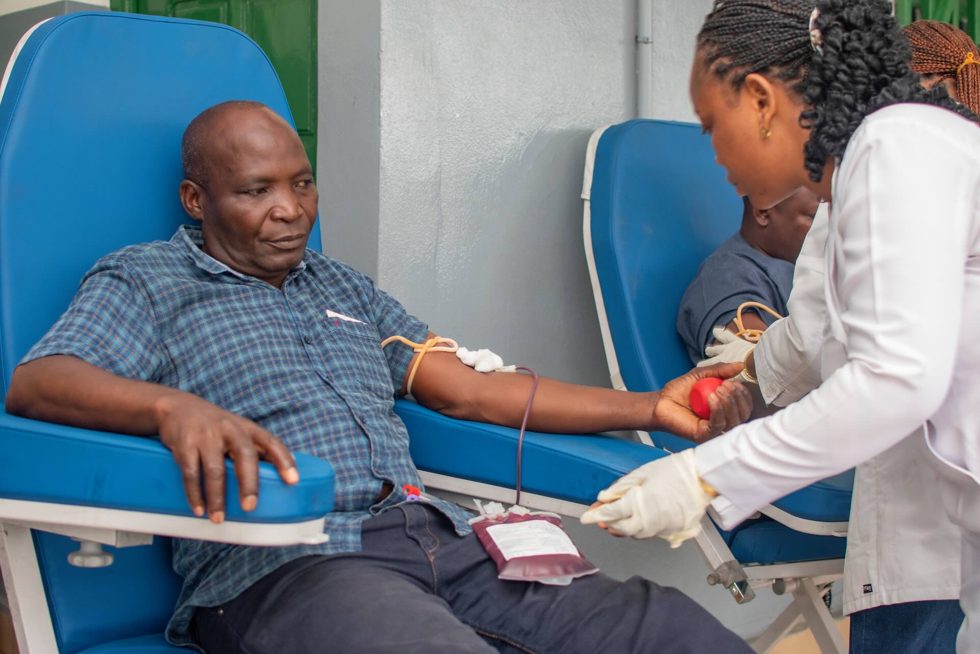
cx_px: 490
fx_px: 1429
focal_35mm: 52
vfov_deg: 25.8
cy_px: 327
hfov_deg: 37.9
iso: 400
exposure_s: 1/80
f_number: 3.2
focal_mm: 35
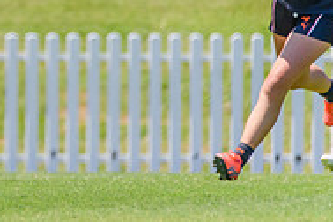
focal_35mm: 2413
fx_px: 22319
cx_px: -242
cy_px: -27
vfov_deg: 0.6
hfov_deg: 0.9
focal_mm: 600
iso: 800
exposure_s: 1/2000
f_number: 6.3
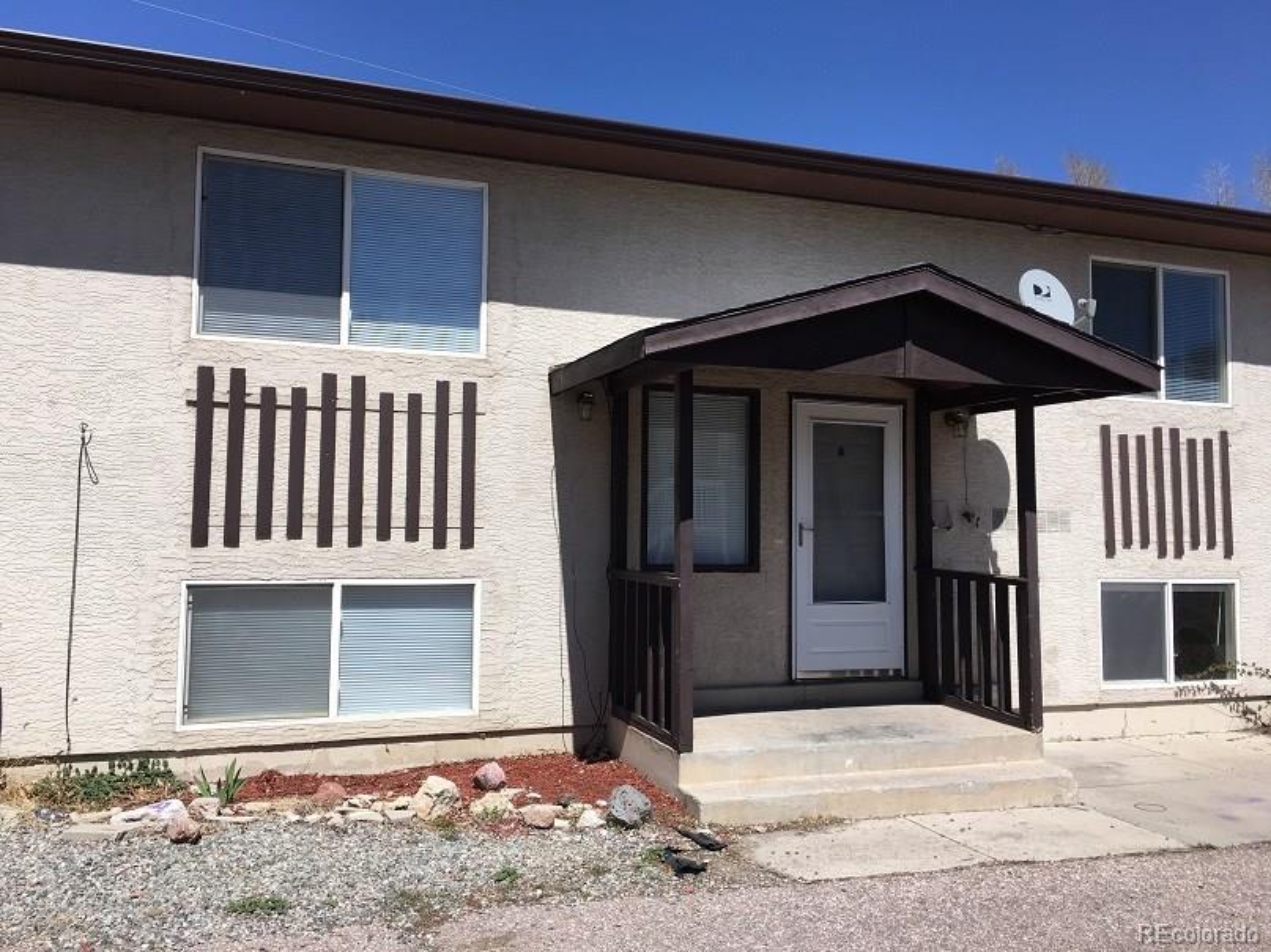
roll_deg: -0.7
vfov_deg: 48.2
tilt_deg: +4.6
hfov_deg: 61.7
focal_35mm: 29
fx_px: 1065
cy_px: 476
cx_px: 636
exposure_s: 1/1923
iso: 32
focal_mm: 4.15
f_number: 2.2
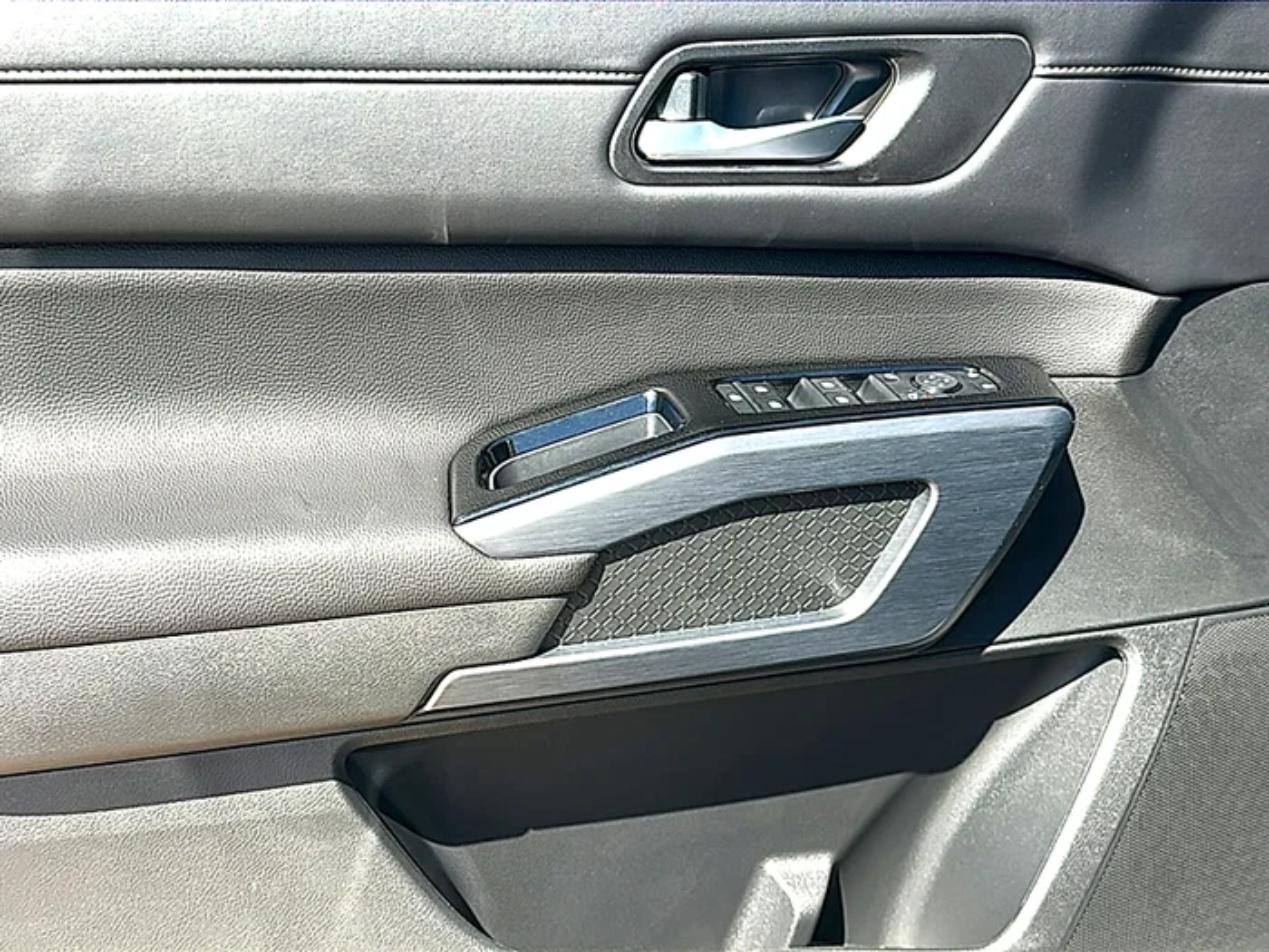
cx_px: 634
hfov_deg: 49.0
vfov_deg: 37.7
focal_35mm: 38
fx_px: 1393
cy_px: 476
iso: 80
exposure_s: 1/851
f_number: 1.78
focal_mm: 6.86
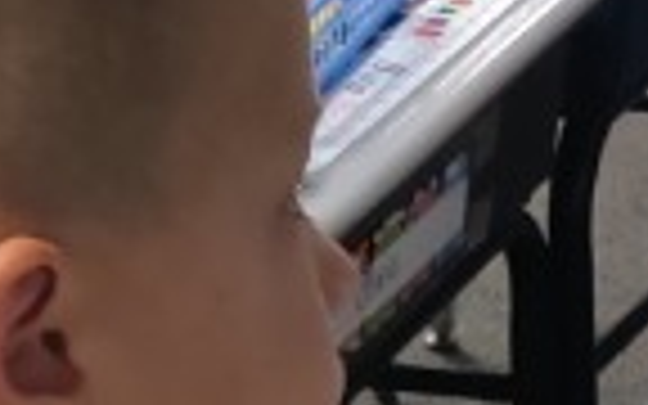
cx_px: 432
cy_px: 1156
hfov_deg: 14.2
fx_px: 2596
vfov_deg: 7.9
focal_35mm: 147
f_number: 1.7
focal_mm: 4.25
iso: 800
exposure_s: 1/50
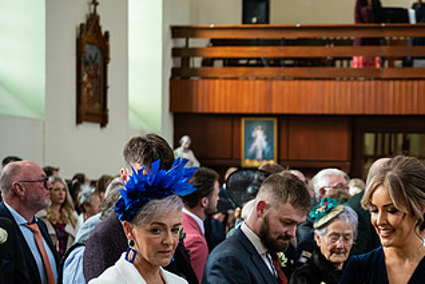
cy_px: 257
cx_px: 386
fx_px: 1204
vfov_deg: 13.3
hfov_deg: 19.6
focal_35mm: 102
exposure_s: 1/160
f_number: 3.5
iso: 800
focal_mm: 56
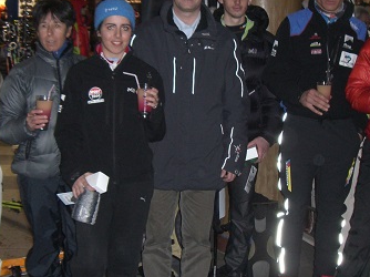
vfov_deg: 21.0
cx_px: 172
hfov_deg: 27.8
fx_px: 748
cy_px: 129
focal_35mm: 70
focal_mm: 6.2
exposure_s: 1/60
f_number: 2.7
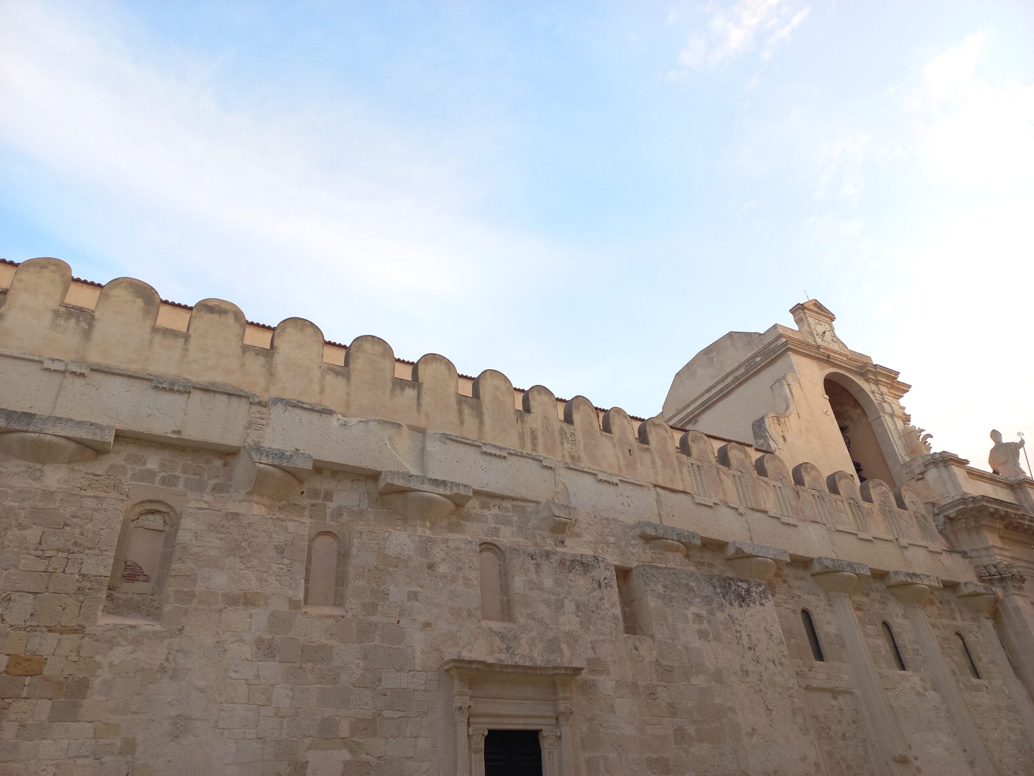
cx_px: 517
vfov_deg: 54.9
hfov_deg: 69.4
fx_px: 747
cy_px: 388
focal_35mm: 25
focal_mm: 4.6
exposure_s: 1/50
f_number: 1.8
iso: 40
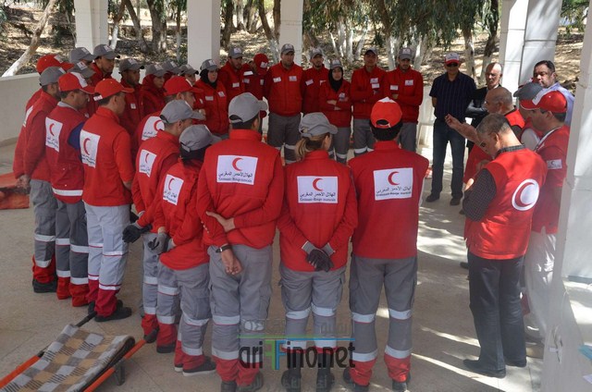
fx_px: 788
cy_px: 196
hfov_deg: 41.2
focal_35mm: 48
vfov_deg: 28.0
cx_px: 296
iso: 200
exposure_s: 1/160
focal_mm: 32
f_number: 6.3
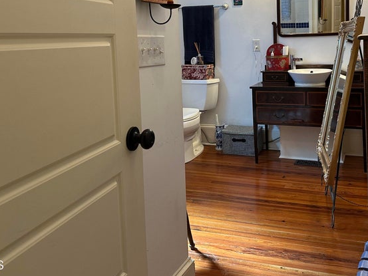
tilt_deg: -5.4
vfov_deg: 37.8
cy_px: 72
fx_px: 393
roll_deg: +2.0
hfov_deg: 49.5
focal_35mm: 37
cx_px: 235
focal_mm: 6.86
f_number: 1.78
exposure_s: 1/60
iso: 200
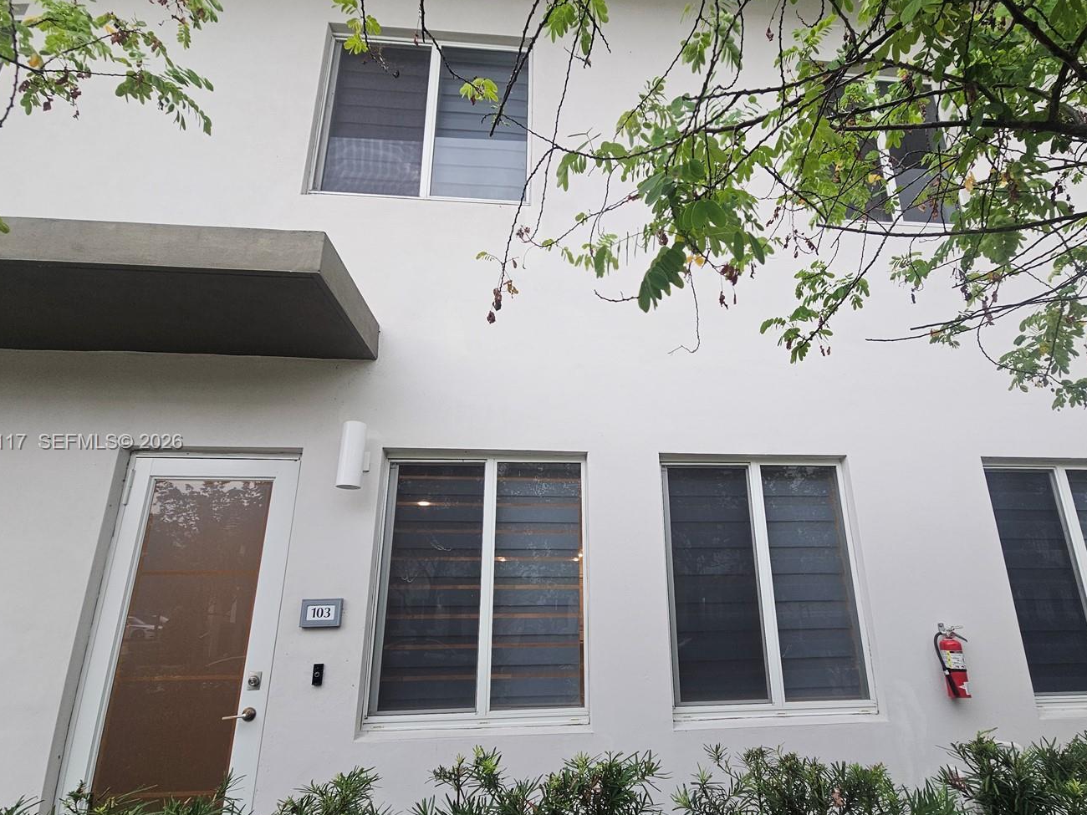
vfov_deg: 77.9
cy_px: 443
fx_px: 502
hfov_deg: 94.3
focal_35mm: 16
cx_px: 591
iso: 64
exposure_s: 1/60
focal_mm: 2.2
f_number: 2.2
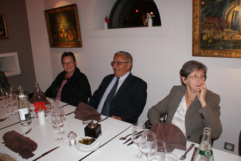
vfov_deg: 48.0
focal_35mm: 27
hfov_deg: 67.3
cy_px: 80
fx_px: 181
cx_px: 120
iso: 400
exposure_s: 1/60
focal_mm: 18
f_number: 5.6
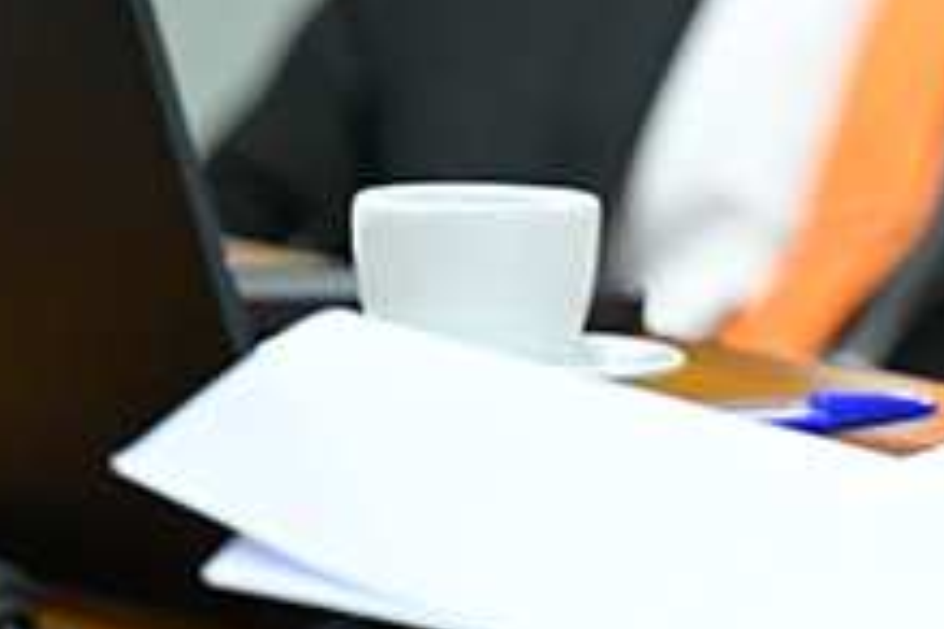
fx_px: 16466
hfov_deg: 3.3
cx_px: 1797
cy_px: -405
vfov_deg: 2.2
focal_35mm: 628
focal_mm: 160
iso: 2000
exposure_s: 1/160
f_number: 2.8
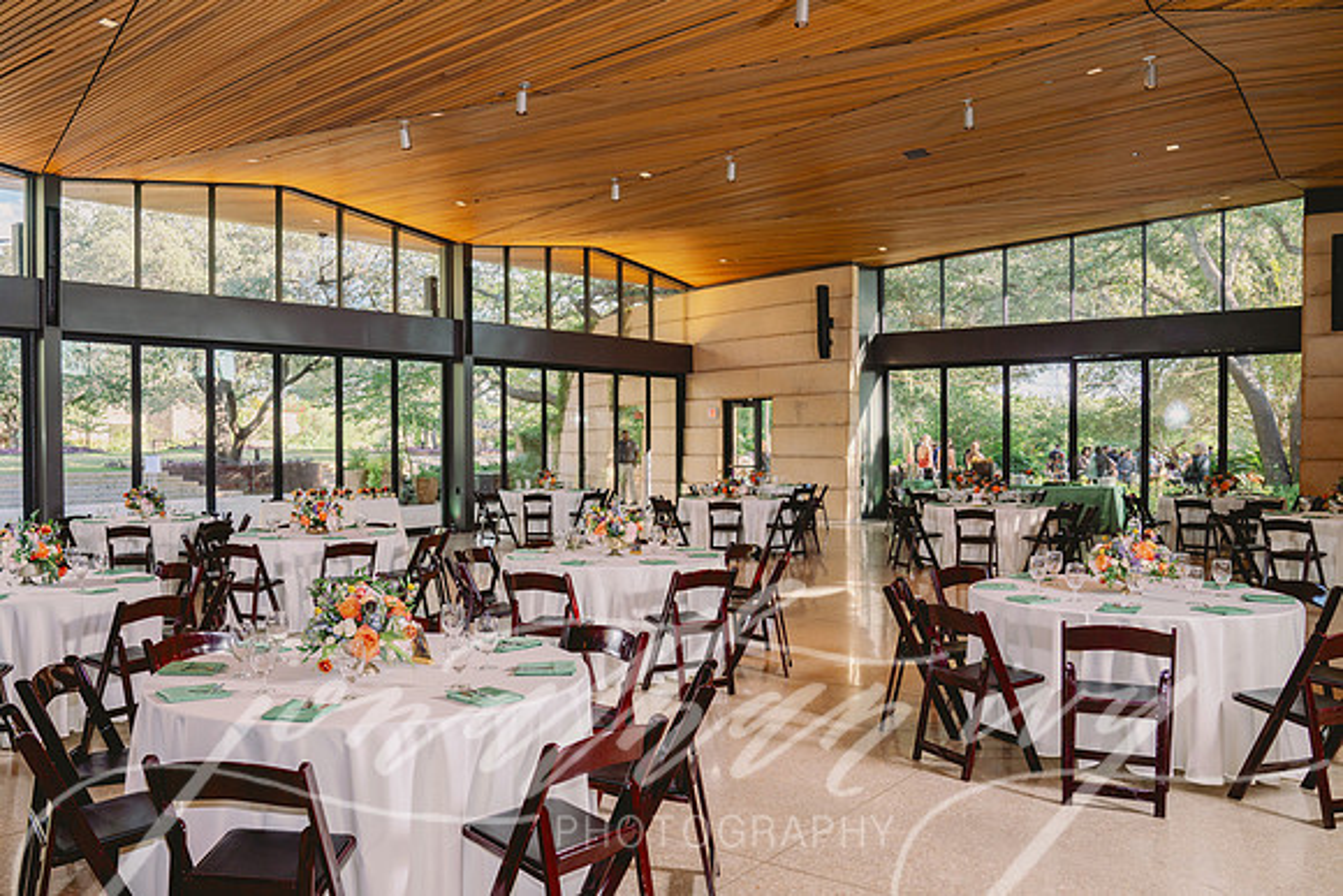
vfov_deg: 45.7
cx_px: 547
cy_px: 468
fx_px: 1063
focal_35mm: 28
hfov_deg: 64.1
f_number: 4
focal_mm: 24
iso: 100
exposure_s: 1/125
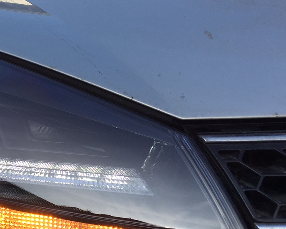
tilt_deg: -9.2
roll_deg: +2.9
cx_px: -20
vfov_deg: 22.8
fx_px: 567
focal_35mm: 67
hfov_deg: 26.3
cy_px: 143
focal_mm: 4.15
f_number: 2.2
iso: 32
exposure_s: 1/760
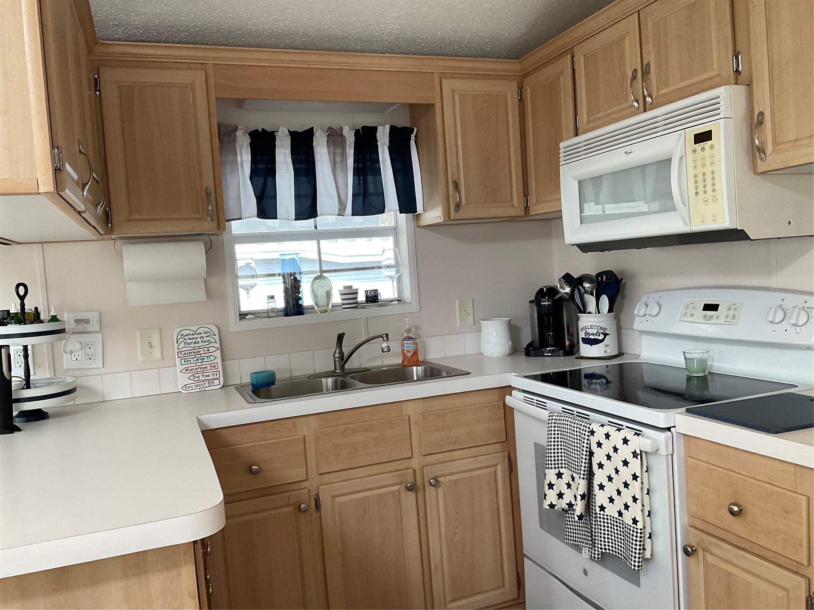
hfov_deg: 61.7
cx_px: 407
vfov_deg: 48.2
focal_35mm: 29
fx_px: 682
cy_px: 305
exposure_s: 1/60
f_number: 1.8
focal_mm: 3
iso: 64
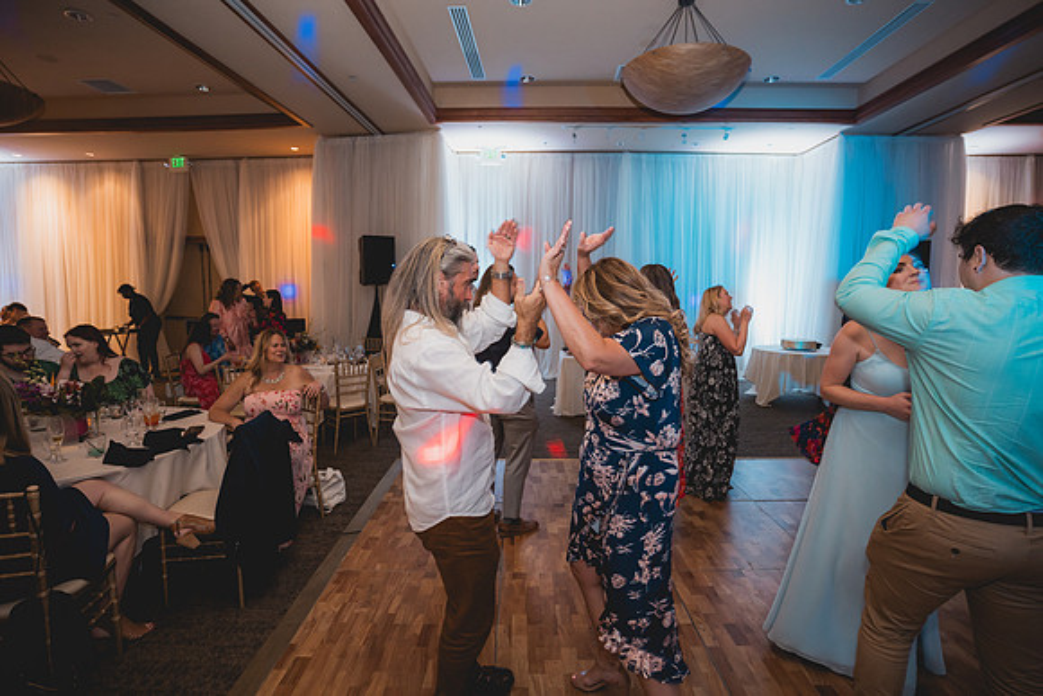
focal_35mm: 17
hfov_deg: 93.3
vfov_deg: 70.5
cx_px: 522
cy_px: 348
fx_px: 493
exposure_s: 1/50
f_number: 2.8
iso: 2500
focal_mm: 17
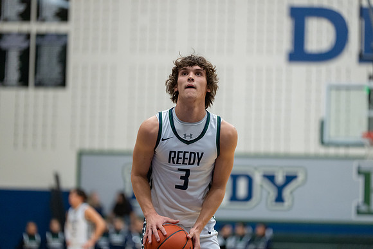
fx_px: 1731
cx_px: 186
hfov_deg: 12.3
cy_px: 124
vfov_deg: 8.2
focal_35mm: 167
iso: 4000
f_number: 2.8
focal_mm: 167
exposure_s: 1/500
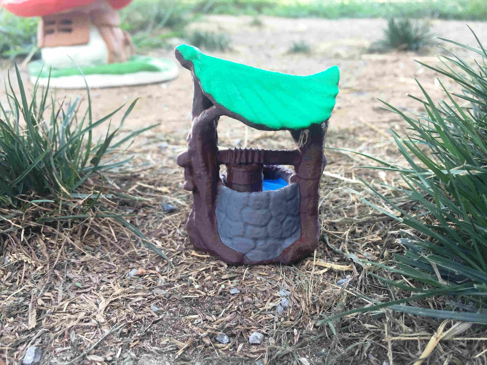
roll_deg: -1.0
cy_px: 182
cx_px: 244
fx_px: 408
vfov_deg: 48.2
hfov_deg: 61.7
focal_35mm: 29
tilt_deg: -22.8
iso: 50
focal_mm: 4.15
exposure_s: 1/120
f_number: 2.2
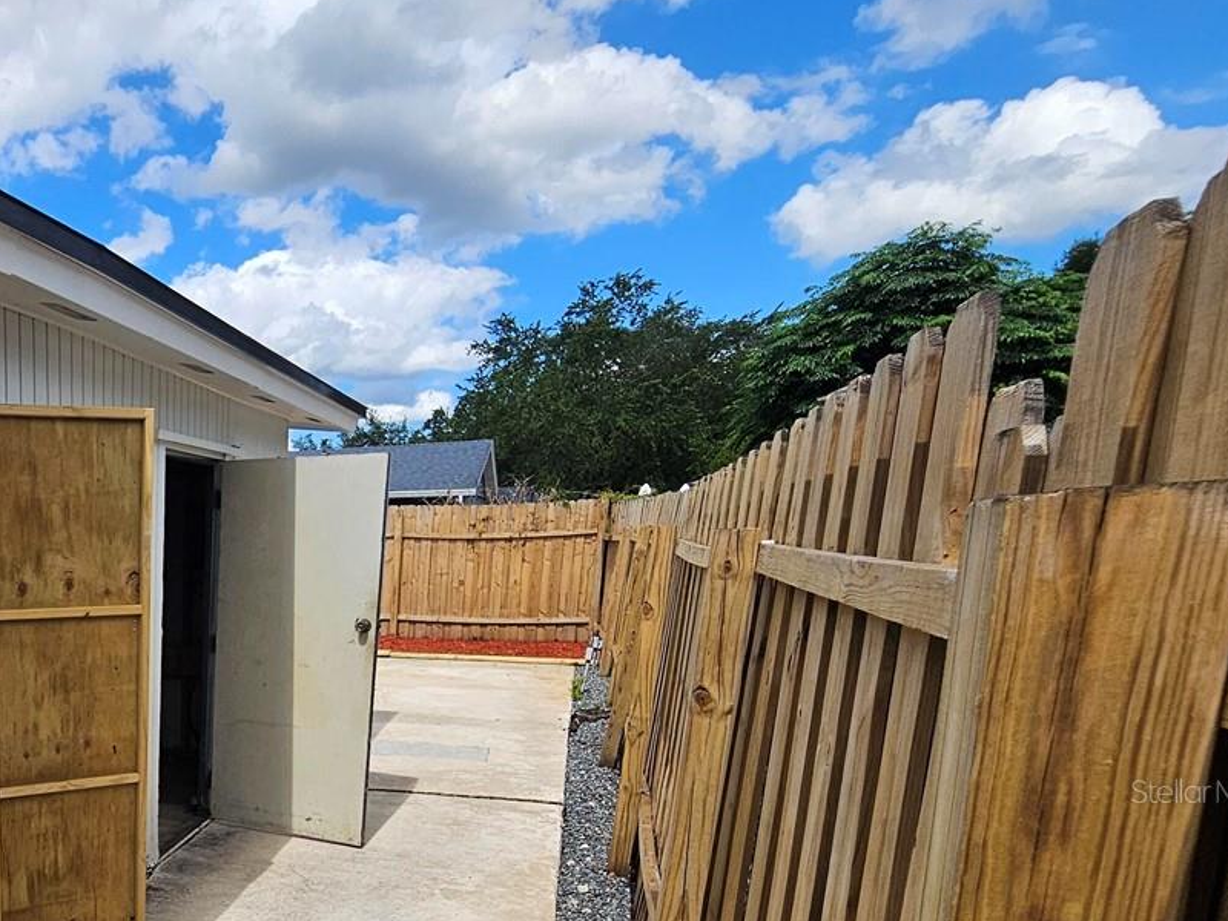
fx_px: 922
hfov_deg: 55.0
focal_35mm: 26
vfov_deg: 48.7
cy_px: 791
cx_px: 48
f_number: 2.2
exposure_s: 1/1962
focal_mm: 2.2
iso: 50
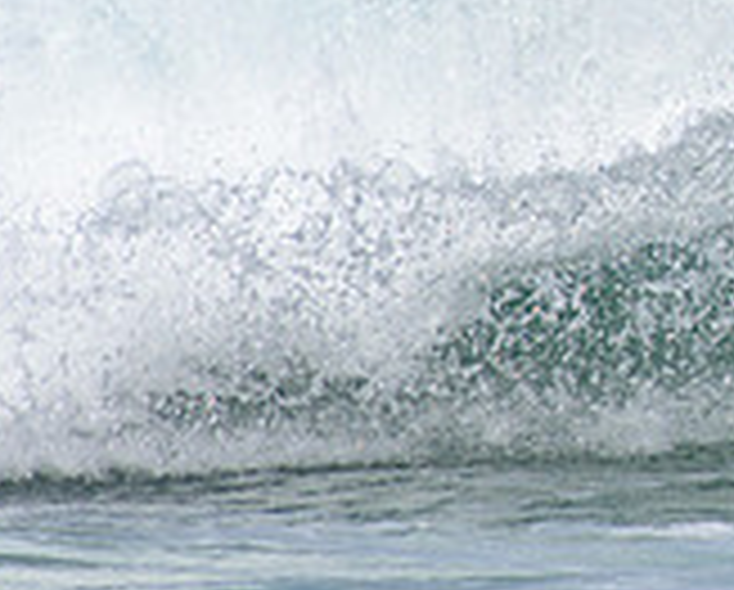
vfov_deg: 0.8
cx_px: 1238
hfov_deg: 1.0
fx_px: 43525
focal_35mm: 2000
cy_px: -47
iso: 250
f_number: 5.6
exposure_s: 1/2000
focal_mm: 400
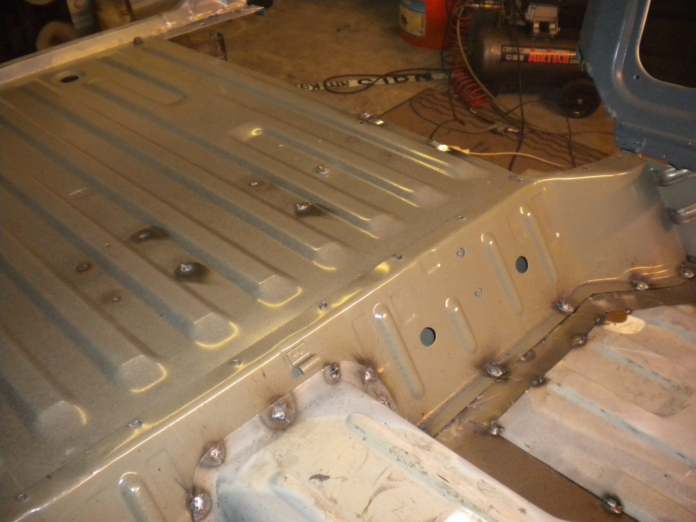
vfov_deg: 40.7
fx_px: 704
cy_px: 261
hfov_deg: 52.6
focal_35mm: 35
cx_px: 348
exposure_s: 1/30
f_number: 3.1
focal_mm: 6.3
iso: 400
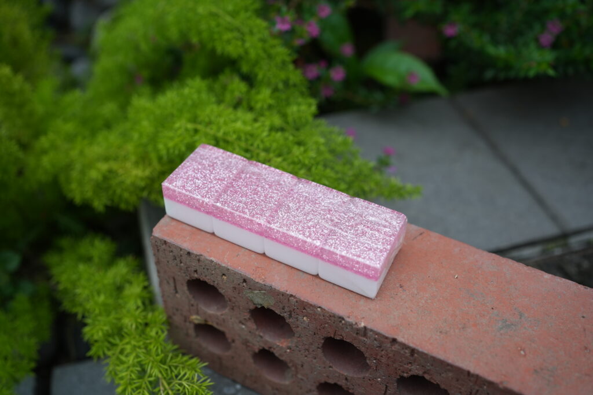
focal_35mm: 35
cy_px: 198
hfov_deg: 54.4
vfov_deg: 37.9
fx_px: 577
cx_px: 296
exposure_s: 1/125
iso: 320
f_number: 4
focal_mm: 35
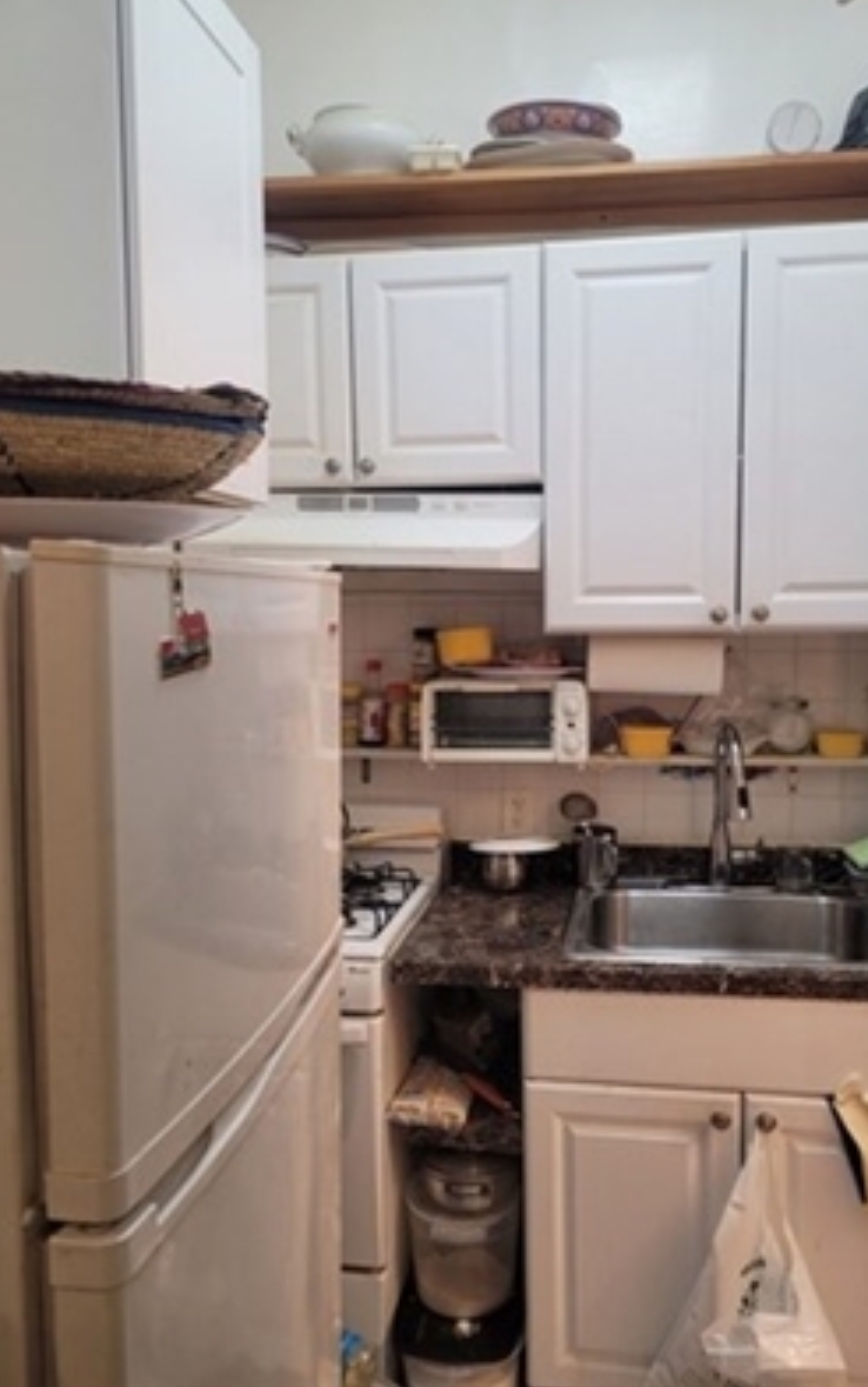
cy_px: 686
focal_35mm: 28
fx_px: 1059
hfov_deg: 44.5
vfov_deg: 66.4
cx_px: 480
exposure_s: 1/60
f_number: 1.8
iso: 200
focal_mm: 5.4
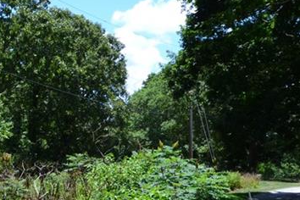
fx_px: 650
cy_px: 164
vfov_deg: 17.3
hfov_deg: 22.2
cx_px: -130
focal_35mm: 78
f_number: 10
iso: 400
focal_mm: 18
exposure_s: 1/320
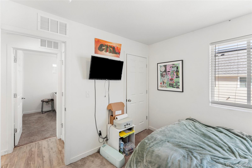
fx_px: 105
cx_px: 126
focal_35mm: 15
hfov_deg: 100.4
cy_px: 84
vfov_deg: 77.3
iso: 500
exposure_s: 1/320
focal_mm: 15
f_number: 8
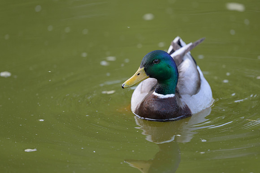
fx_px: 4130
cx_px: 157
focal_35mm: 572
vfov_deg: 2.4
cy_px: 69
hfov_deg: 3.6
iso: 800
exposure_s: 1/400
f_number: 2.8
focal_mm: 400
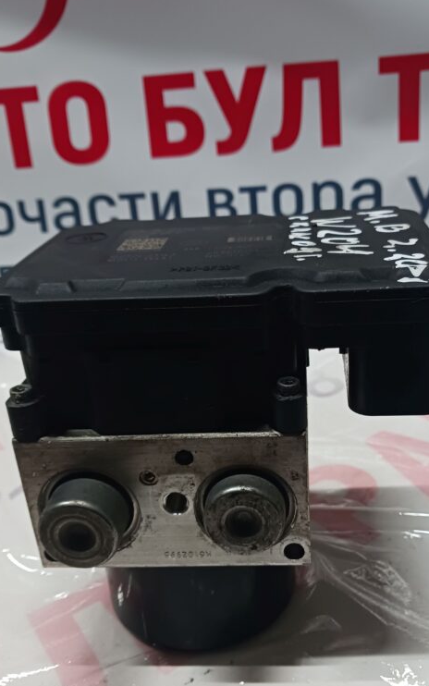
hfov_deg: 35.2
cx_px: 260
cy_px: 384
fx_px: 673
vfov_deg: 53.9
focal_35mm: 36
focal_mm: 4
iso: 400
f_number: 1.8
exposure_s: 1/25
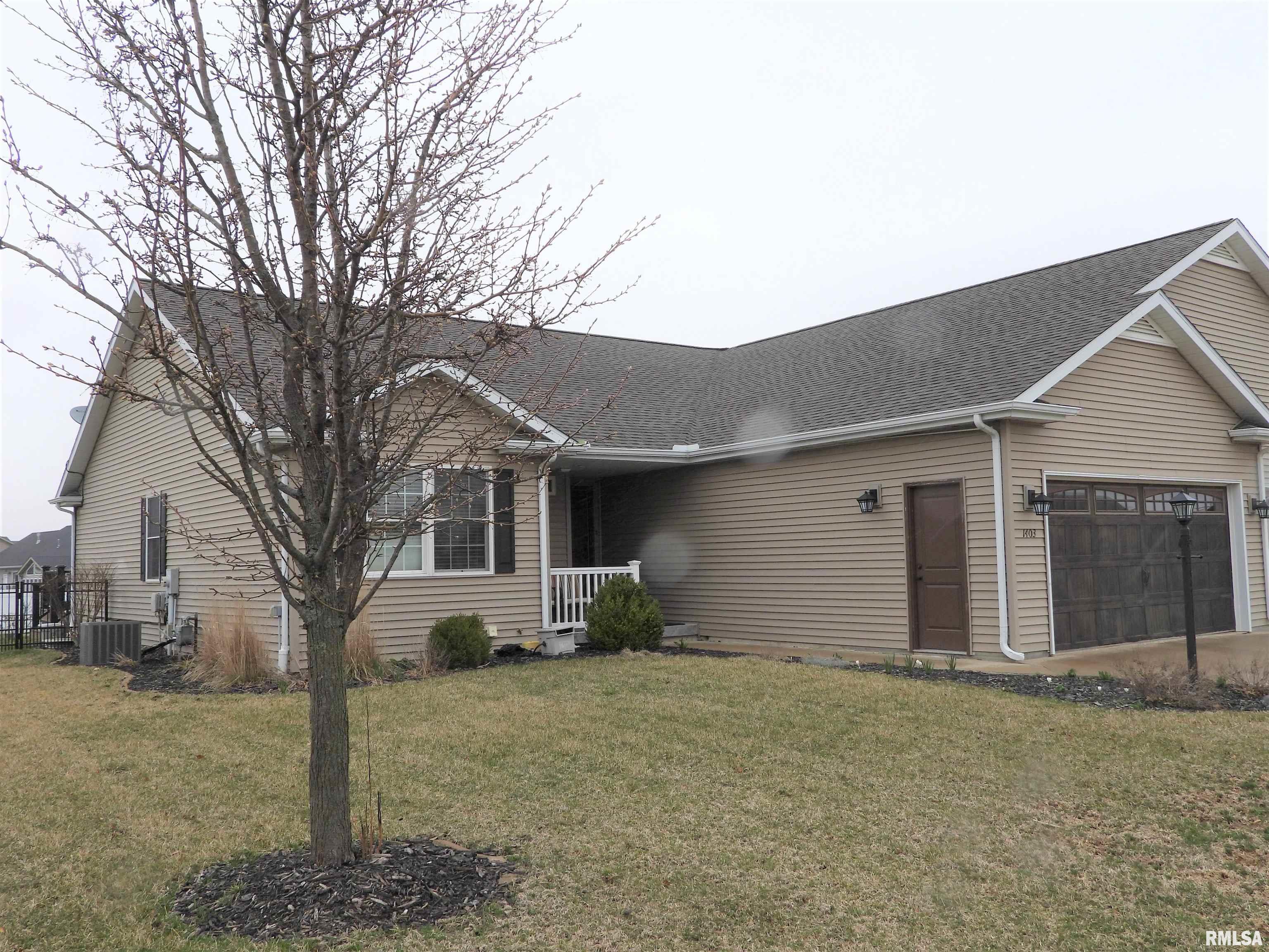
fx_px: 1100
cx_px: 634
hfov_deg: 60.0
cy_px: 476
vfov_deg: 46.8
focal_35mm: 30
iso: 100
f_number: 3.2
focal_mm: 5.4
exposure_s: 1/200
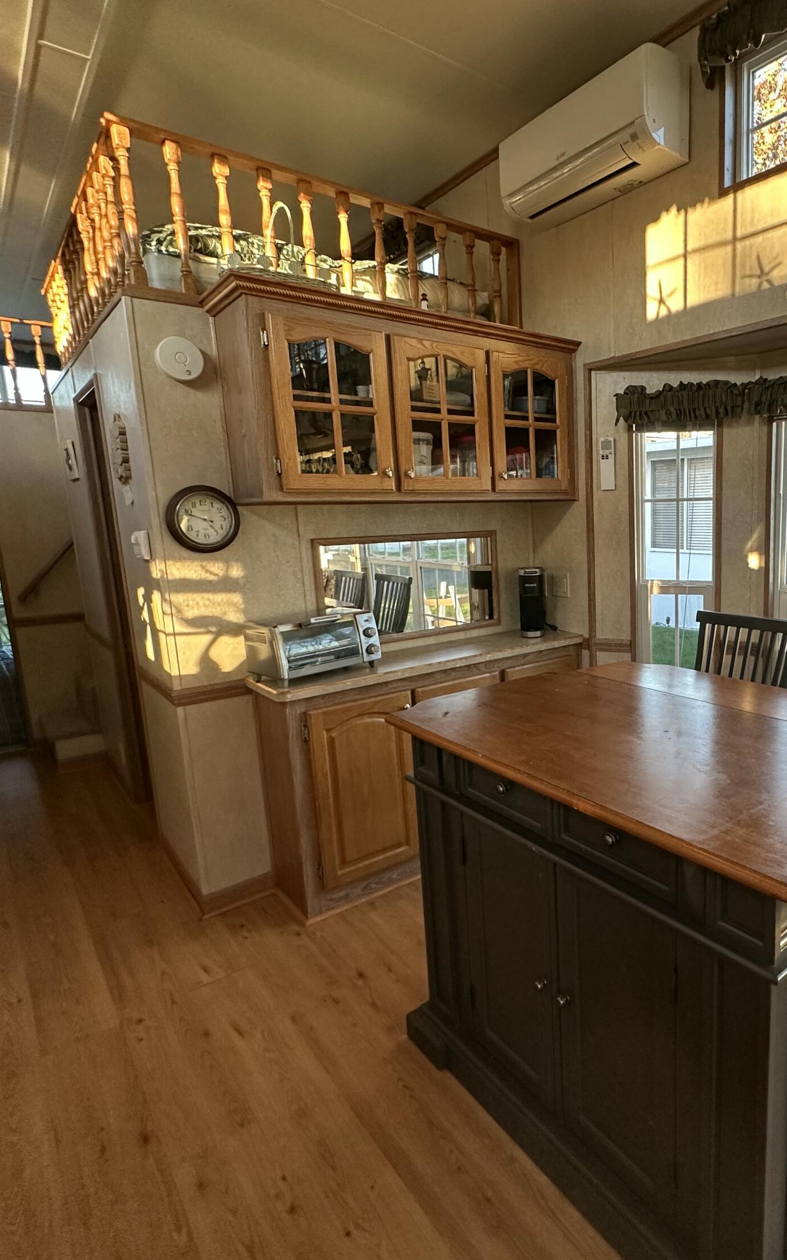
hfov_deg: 57.0
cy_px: 632
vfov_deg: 85.1
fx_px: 686
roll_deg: +0.7
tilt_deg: -9.7
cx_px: 579
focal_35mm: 20
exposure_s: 1/99
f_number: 2.2
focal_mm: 2.22
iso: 250
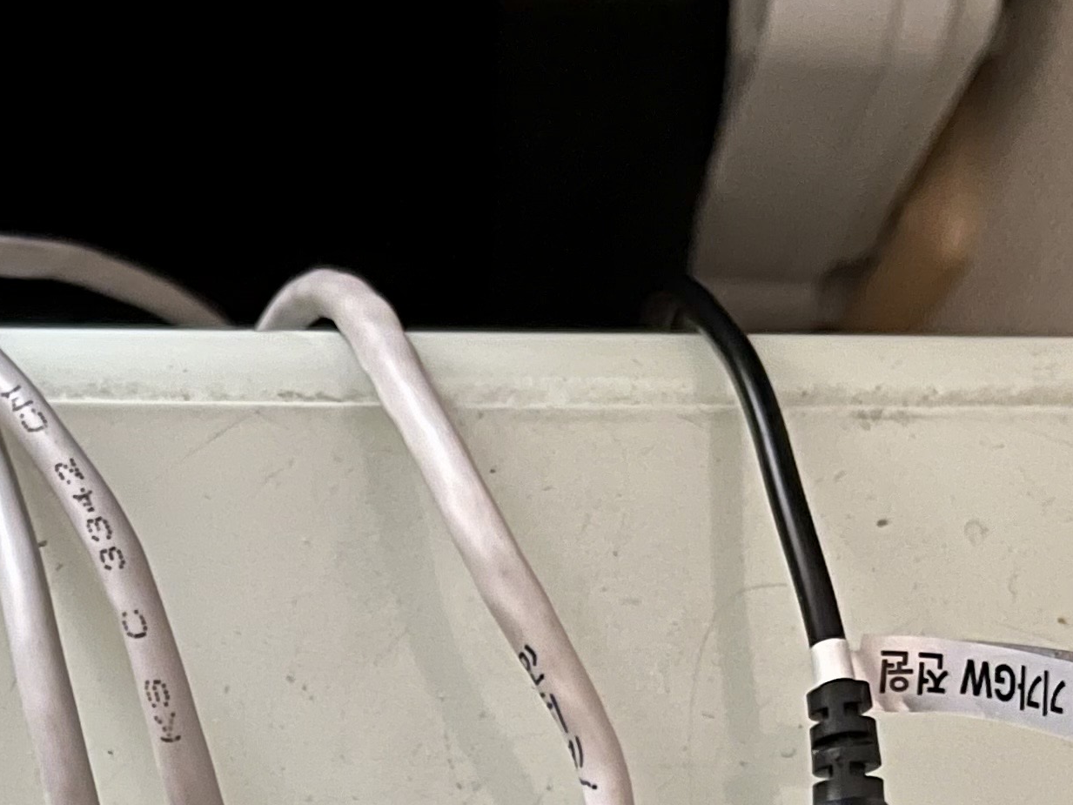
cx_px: 212
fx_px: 2635
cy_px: 1244
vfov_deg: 15.8
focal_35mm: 85
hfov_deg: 22.7
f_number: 1.6
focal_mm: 5.1
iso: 1000
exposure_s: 1/20
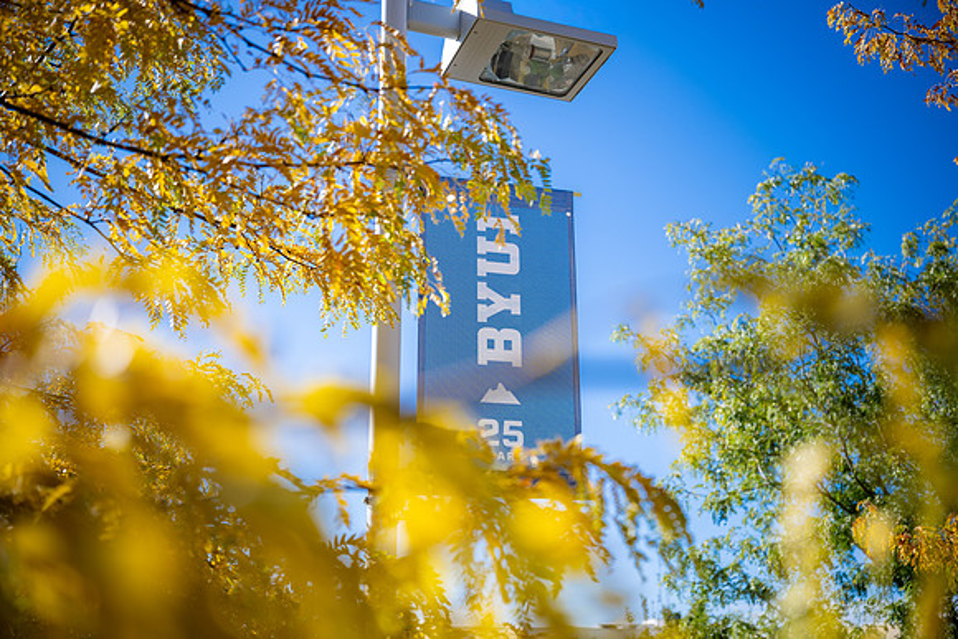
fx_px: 1038
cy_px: 320
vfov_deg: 34.2
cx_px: 479
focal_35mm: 39
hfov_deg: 49.5
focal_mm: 39
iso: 100
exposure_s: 1/1000
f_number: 2.8
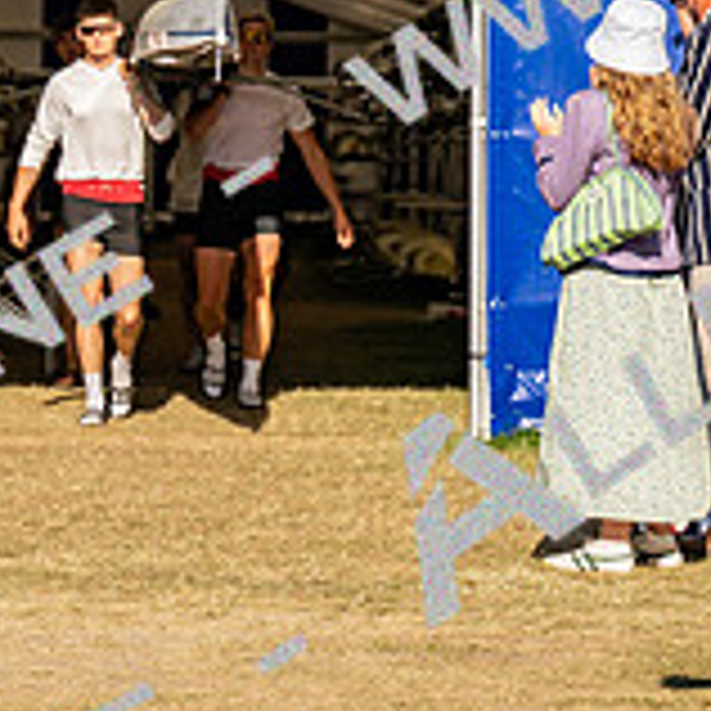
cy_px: 200
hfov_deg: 8.0
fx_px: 5089
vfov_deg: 8.0
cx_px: 18
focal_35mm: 219
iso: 90
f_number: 2.8
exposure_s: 1/2000
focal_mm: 70
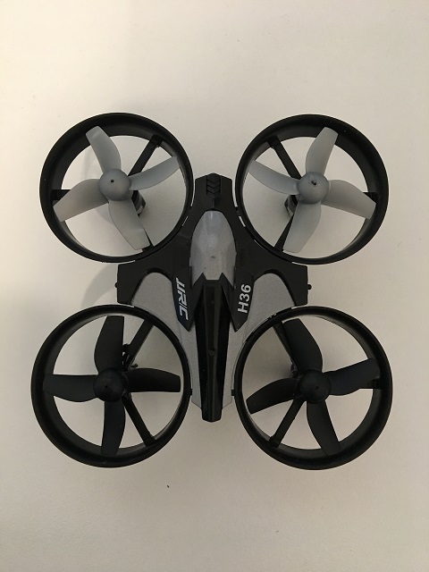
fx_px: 479
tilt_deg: -84.4
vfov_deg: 61.7
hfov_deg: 48.2
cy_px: 286
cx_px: 214
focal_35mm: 29
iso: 200
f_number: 2.2
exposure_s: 1/24
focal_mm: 4.15
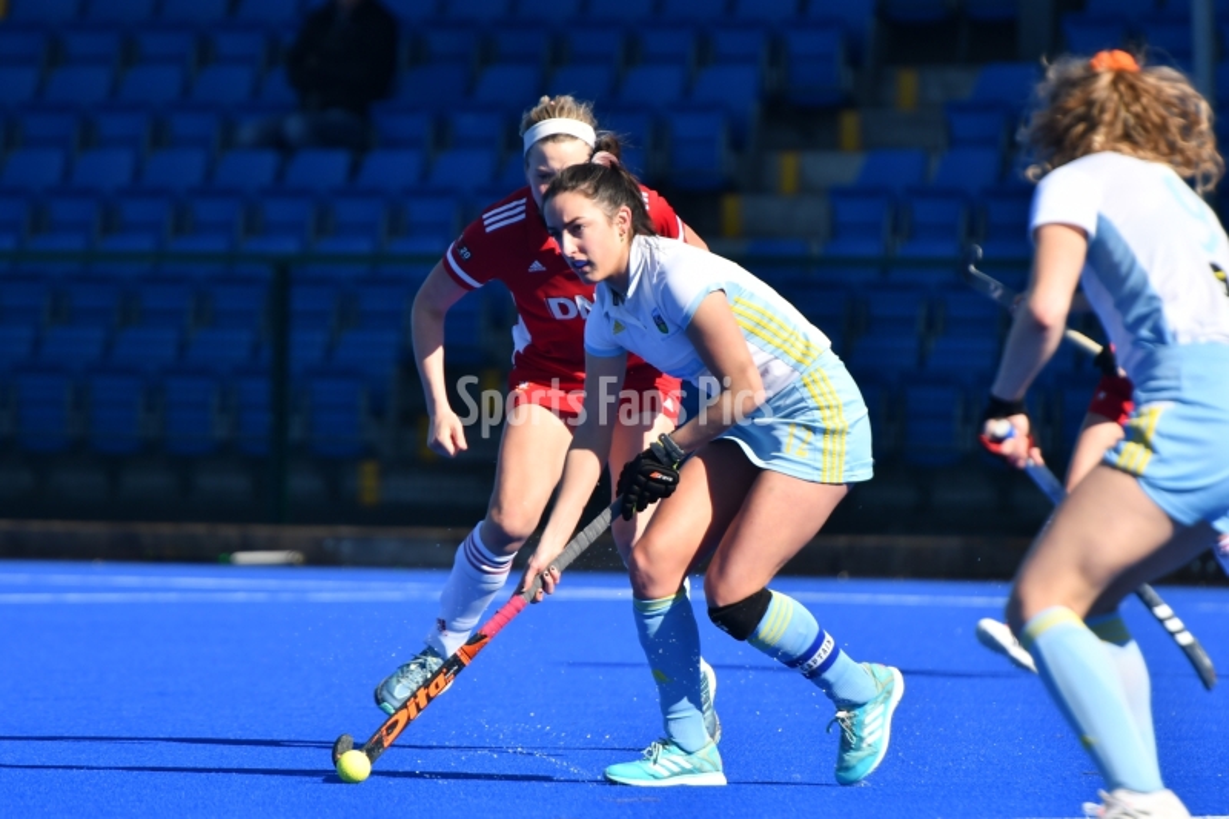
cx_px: 614
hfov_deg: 3.7
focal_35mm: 560
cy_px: 410
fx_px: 19113
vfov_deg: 2.5
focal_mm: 280
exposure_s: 1/1600
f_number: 4
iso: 160
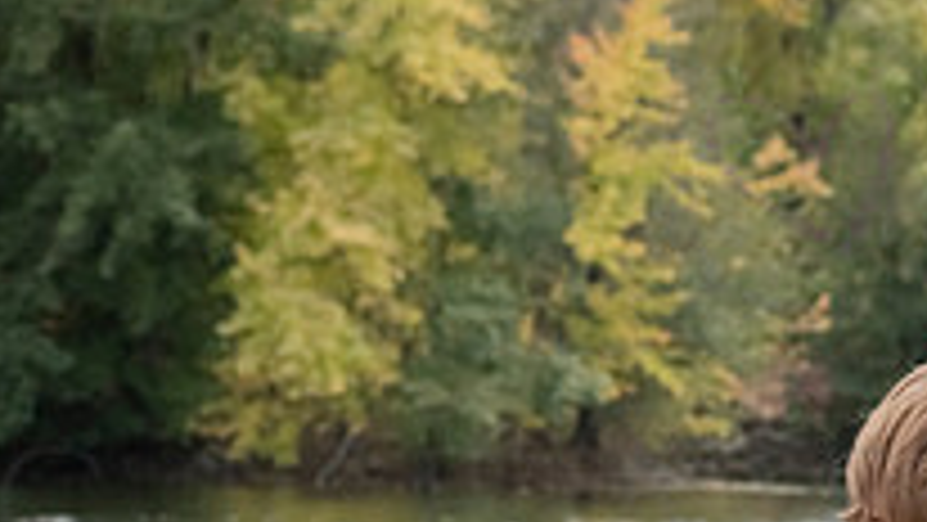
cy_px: 722
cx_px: 824
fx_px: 6663
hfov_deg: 7.9
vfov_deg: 4.5
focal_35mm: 271
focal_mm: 92
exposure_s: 1/640
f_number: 13
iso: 800
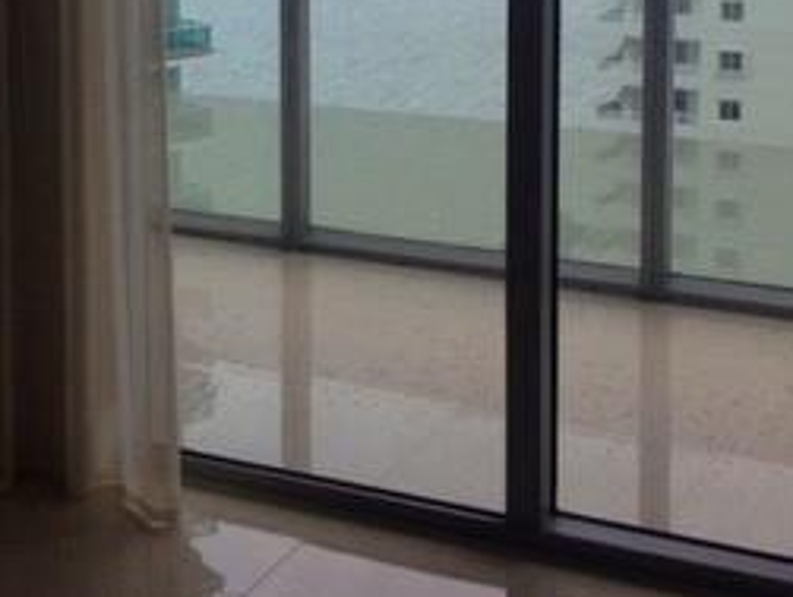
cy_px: -19
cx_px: 101
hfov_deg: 22.8
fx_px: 1927
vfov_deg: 17.2
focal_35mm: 84
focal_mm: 4.12
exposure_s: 1/120
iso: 80
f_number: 2.4
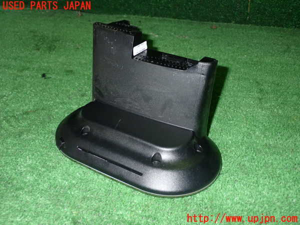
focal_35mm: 38
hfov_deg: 49.0
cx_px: 150
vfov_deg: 37.7
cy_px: 112
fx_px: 329
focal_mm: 6.83
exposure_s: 1/40
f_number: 8
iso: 800
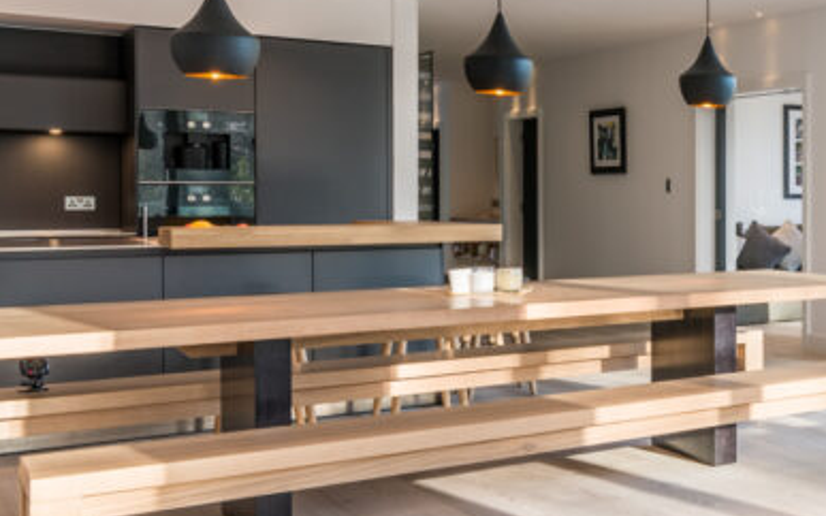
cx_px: 1074
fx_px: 1171
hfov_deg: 30.6
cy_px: 213
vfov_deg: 24.8
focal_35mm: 52
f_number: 11
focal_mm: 19
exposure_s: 1/15
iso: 100
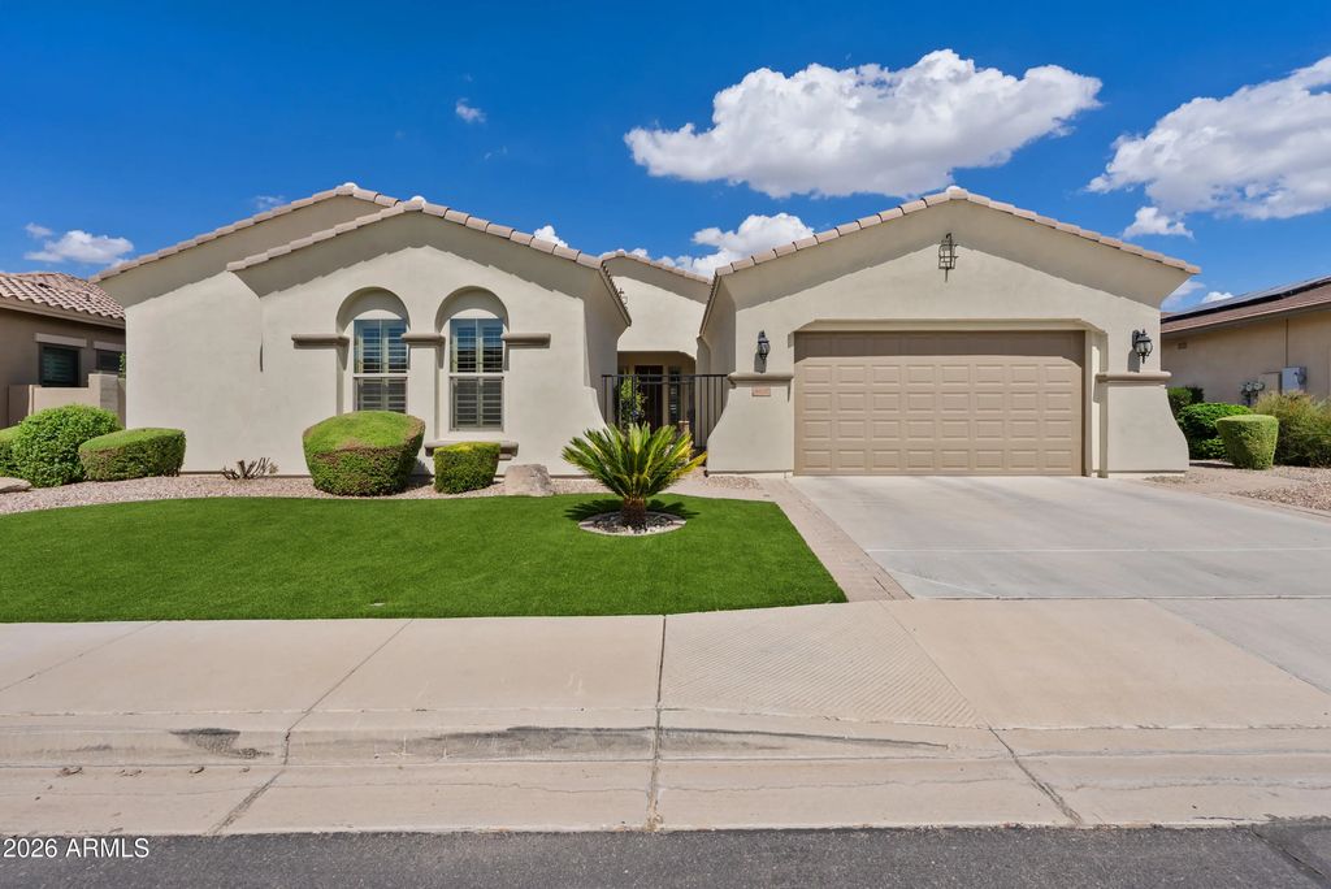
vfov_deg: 73.8
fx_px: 592
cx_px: 666
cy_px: 444
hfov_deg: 96.7
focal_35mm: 16
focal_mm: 16
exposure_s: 1/100
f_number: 8
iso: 80
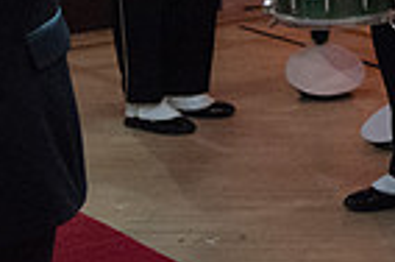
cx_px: 629
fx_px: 1883
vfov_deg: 7.7
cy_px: -216
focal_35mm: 172
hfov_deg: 11.4
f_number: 5.6
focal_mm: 42
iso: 12800
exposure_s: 1/1250
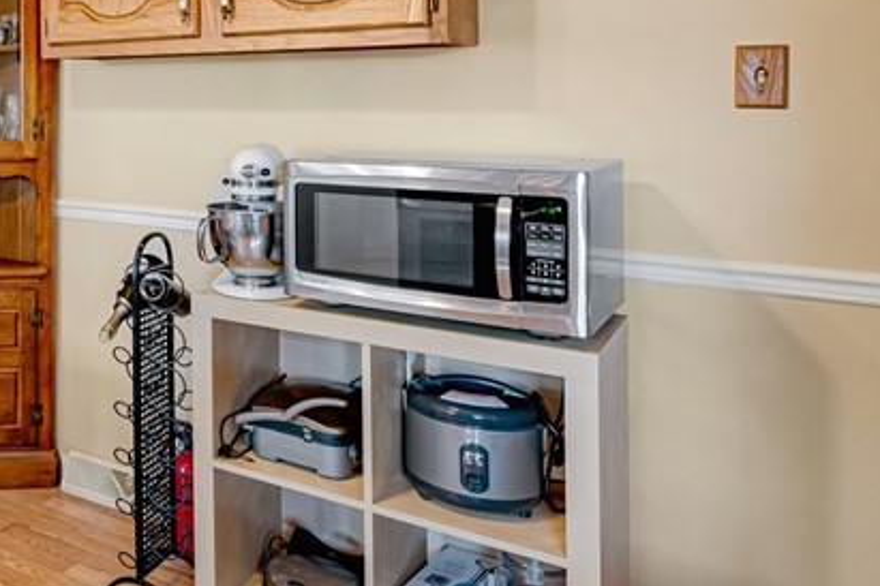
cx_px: -76
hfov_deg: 41.8
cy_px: 94
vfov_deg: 34.5
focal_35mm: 37
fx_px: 904
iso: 50
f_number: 11
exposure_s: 1/8
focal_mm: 14
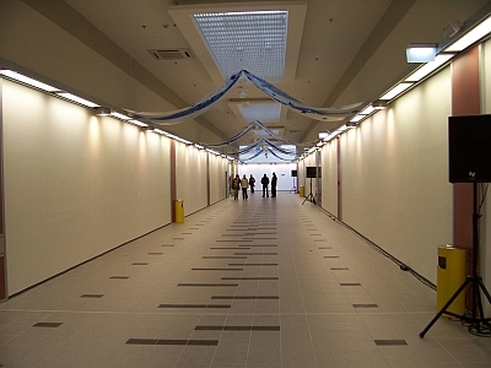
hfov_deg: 54.0
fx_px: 482
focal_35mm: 34
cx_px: 246
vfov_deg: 41.8
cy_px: 184
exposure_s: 1/60
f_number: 2.7
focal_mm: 5.6
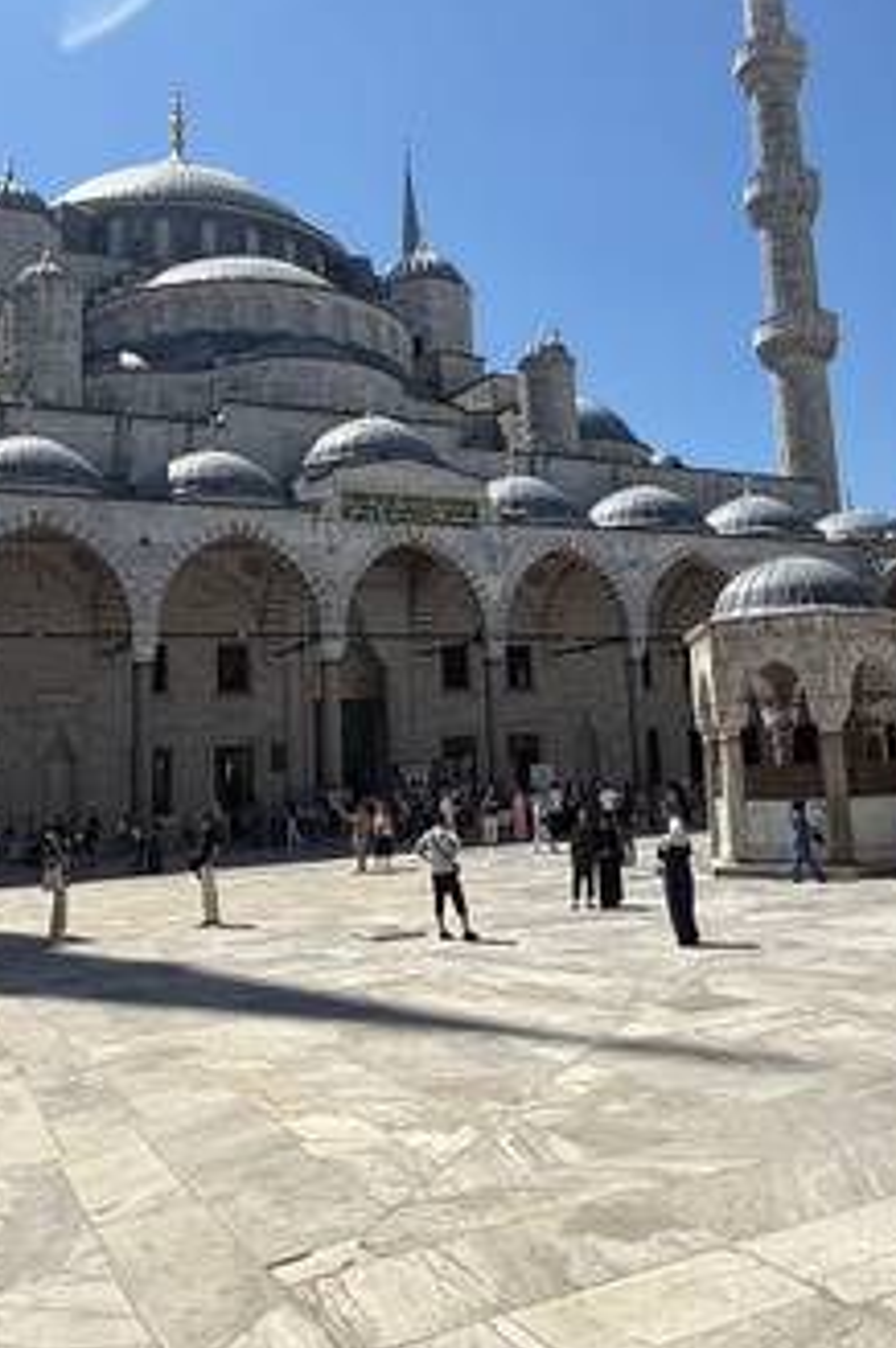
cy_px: 563
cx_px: 464
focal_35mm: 32
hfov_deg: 41.0
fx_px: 1197
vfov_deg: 58.4
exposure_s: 1/2506
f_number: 2.2
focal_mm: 2.22
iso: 50
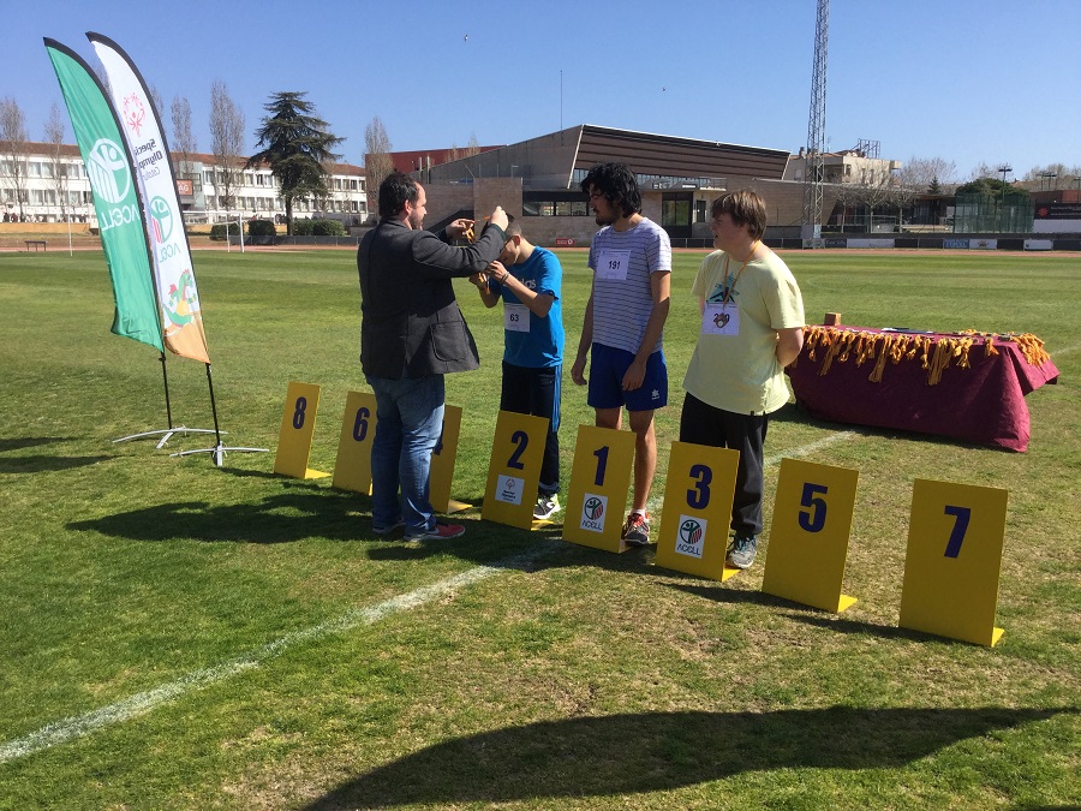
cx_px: 540
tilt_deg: -13.4
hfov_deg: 58.4
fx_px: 968
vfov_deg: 45.4
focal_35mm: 31
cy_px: 406
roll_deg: -0.9
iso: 25
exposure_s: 1/1164
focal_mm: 3.3
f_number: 2.4
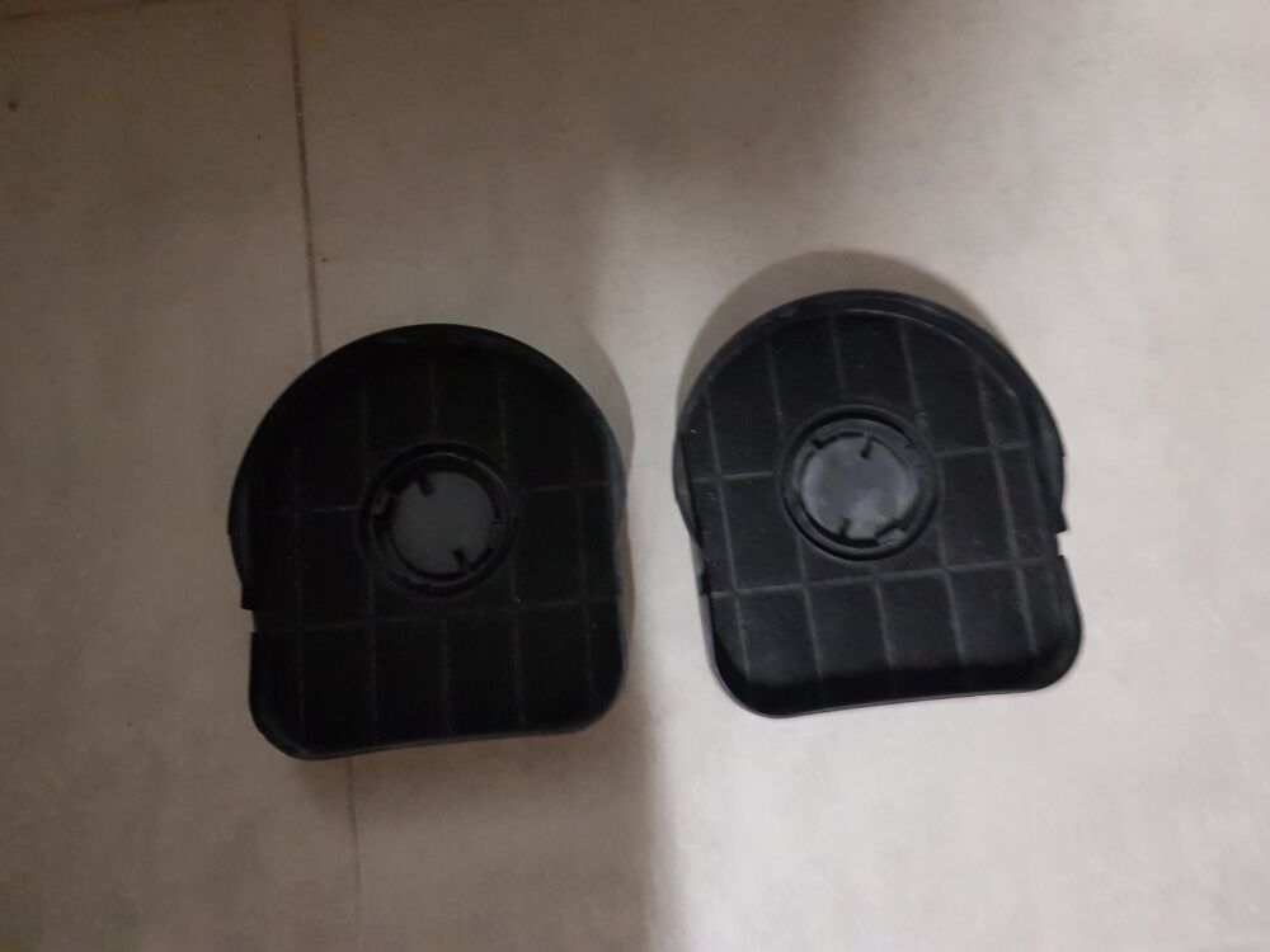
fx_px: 954
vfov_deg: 53.1
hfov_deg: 67.3
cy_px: 476
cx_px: 635
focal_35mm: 26
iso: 500
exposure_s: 1/10
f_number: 1.7
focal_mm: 4.2
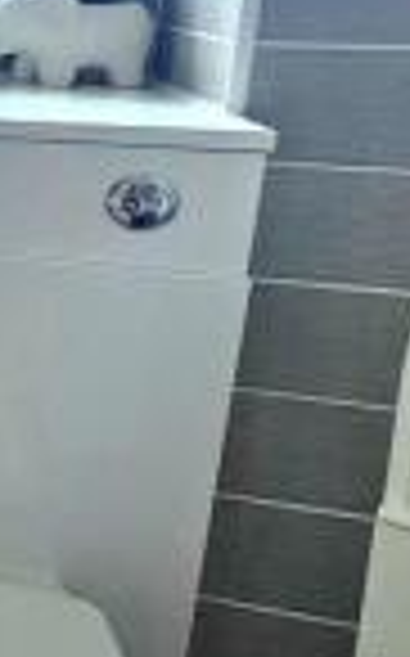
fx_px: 985
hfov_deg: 11.9
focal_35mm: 55
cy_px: 128
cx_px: -786
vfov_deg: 35.7
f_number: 2.2
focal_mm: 2.2
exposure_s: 1/71.4
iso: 200
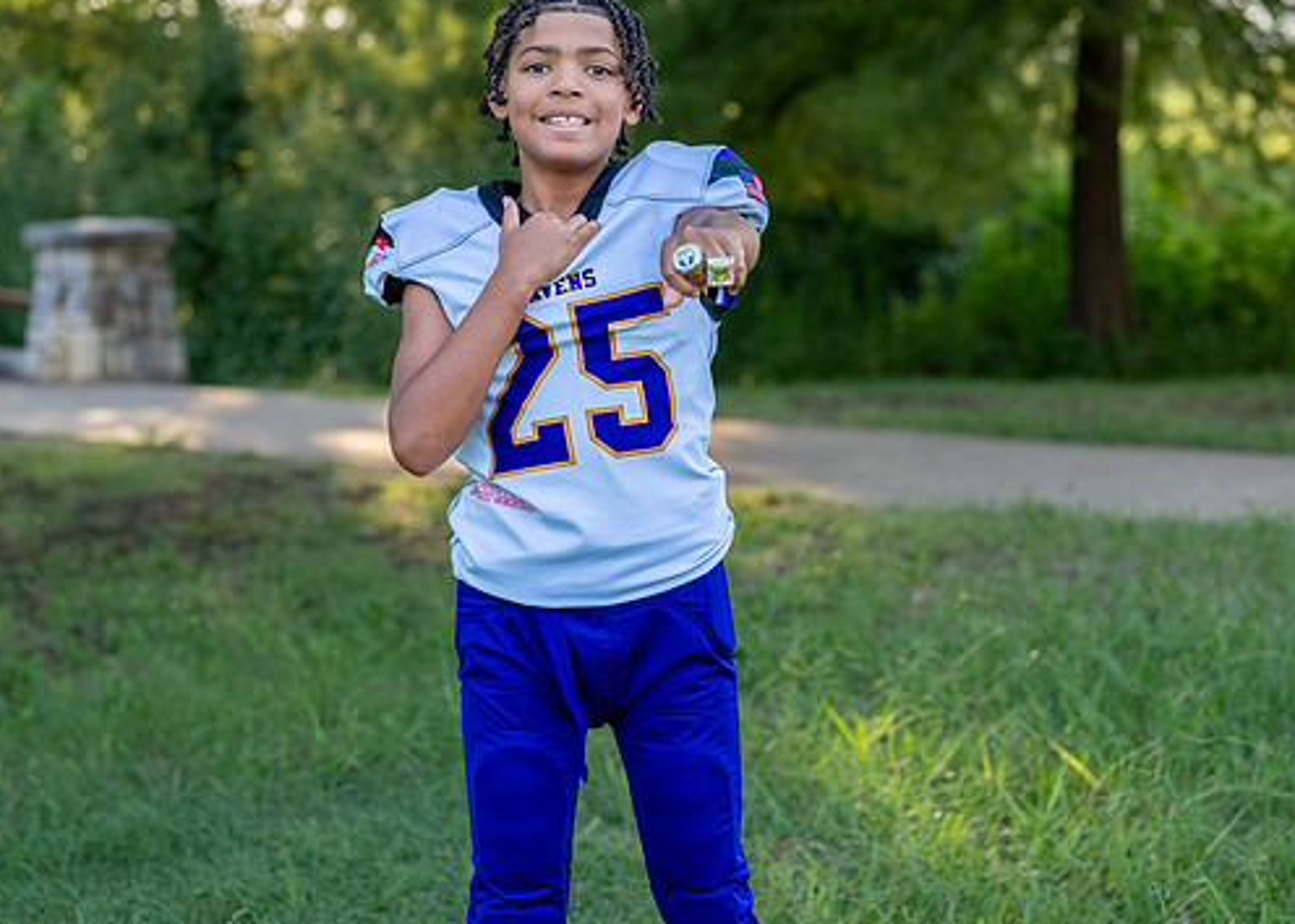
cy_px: 291
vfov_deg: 17.2
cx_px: 613
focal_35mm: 83
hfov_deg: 24.0
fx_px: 3052
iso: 160
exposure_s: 1/640
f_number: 2.2
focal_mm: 50
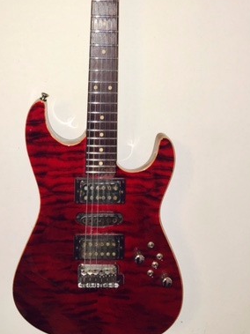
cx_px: 98
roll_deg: -0.6
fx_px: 472
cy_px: 66
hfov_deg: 29.6
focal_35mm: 49
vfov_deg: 37.5
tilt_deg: -5.6
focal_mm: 4.15
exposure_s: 1/20
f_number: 2.2
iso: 40
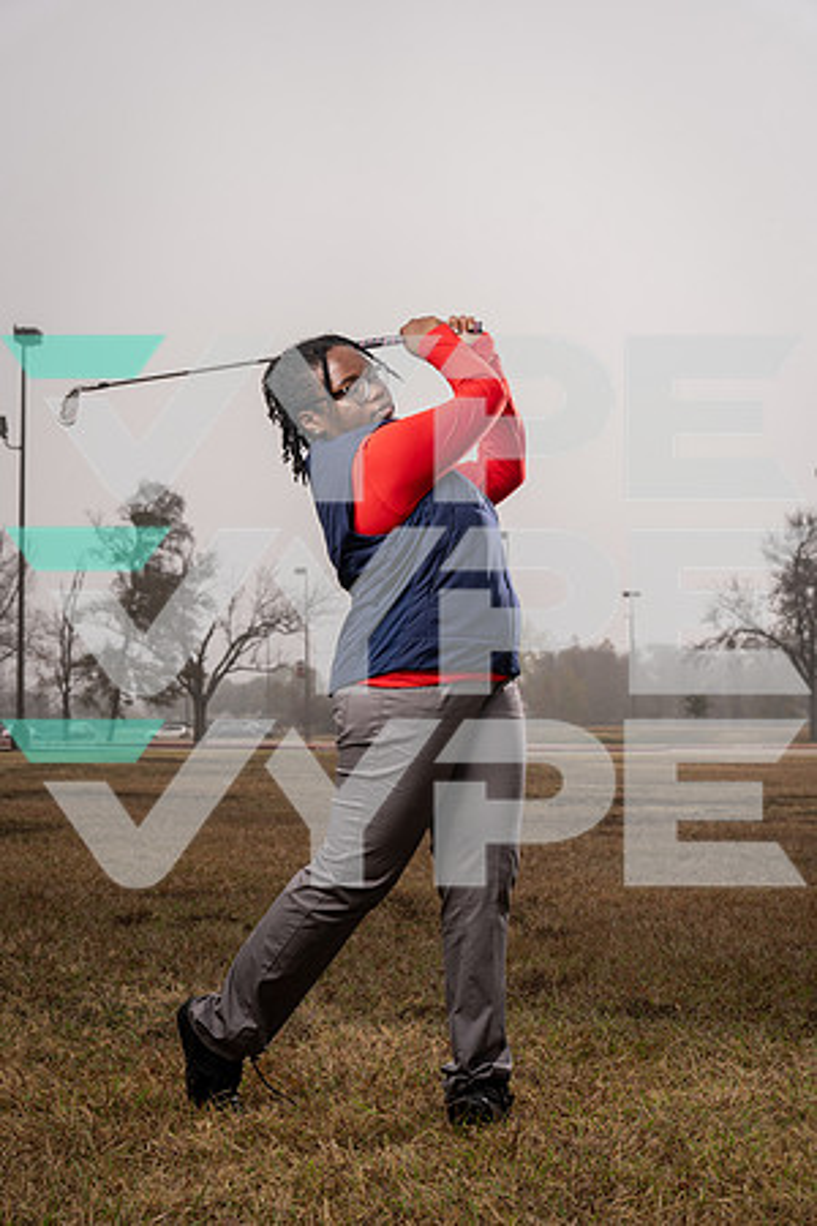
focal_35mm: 63
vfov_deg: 31.9
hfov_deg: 21.6
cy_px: 613
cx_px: 408
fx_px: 2144
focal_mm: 63
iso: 200
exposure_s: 1/250
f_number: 8
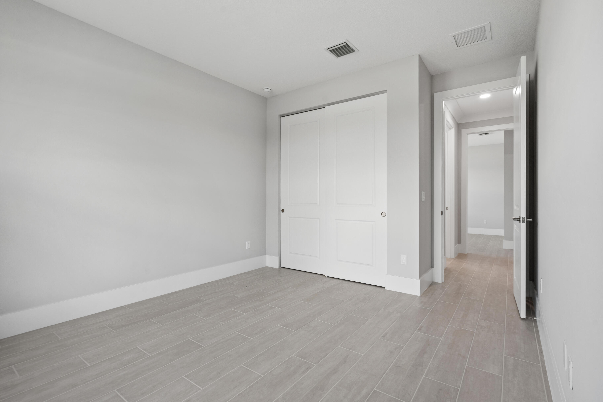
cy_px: 201
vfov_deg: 73.7
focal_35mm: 16
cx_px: 302
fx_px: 268
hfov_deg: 96.7
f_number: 8
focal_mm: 16
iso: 800
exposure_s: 1/20
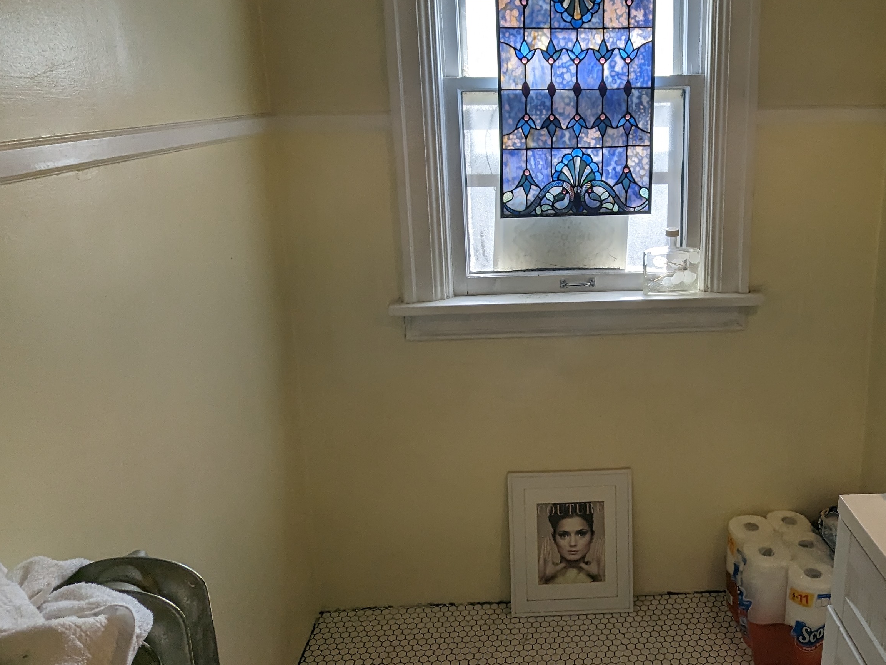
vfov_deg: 49.3
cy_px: 257
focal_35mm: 28
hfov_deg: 62.3
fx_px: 717
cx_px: 571
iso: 53
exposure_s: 1/284
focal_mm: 2.35
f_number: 2.2
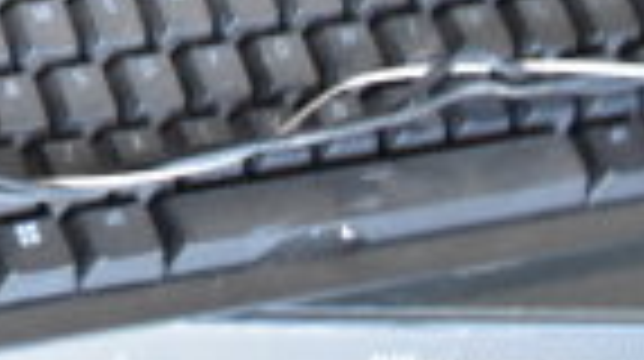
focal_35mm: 148
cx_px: -680
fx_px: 2524
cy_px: -443
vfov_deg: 7.7
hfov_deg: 12.6
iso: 1250
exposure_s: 1/40
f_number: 3.8
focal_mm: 22
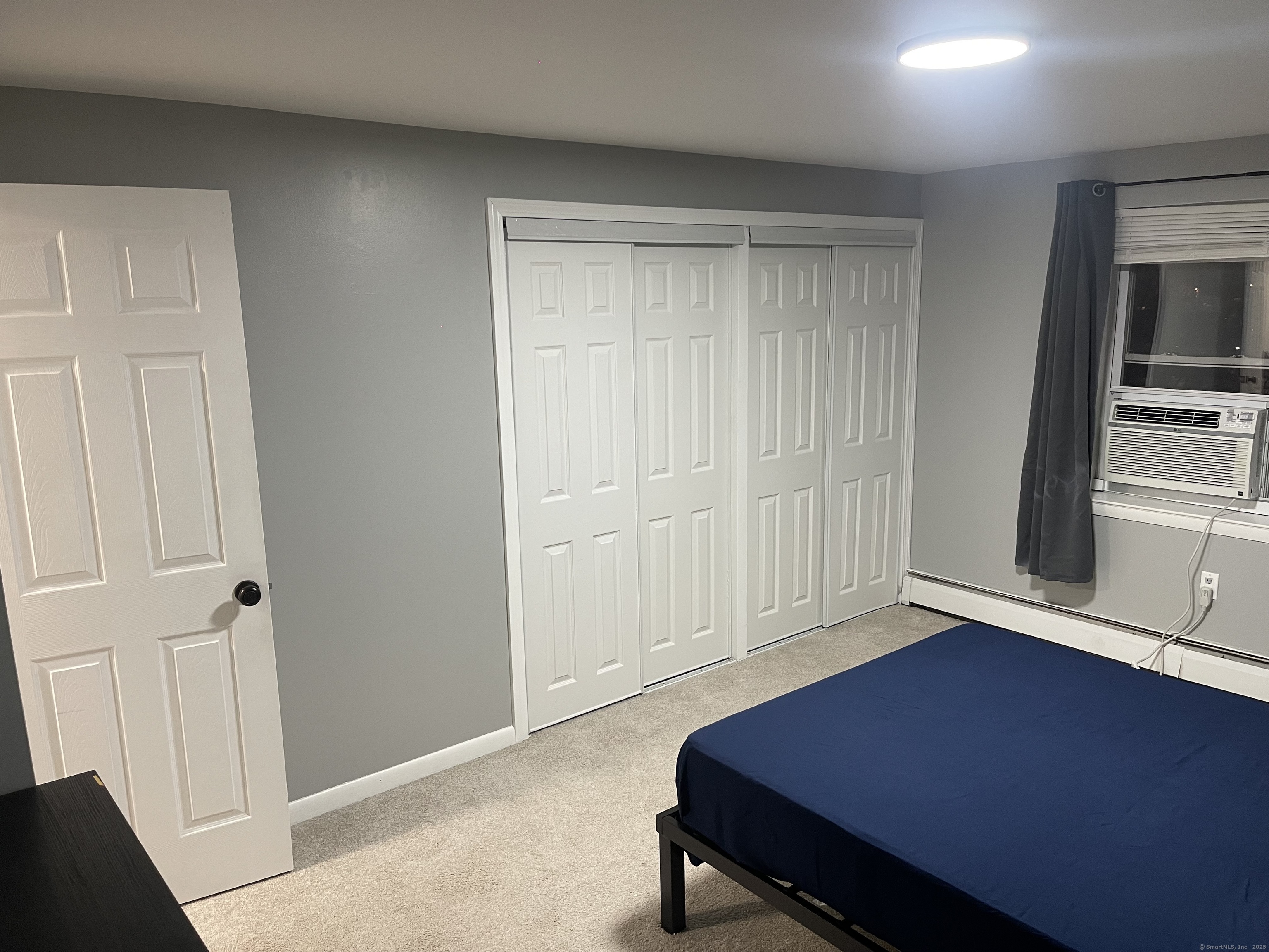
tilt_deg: -12.5
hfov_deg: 69.4
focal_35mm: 25
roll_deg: +1.2
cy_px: 476
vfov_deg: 54.9
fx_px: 916
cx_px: 634
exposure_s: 1/60
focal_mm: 5.1
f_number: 1.6
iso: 200
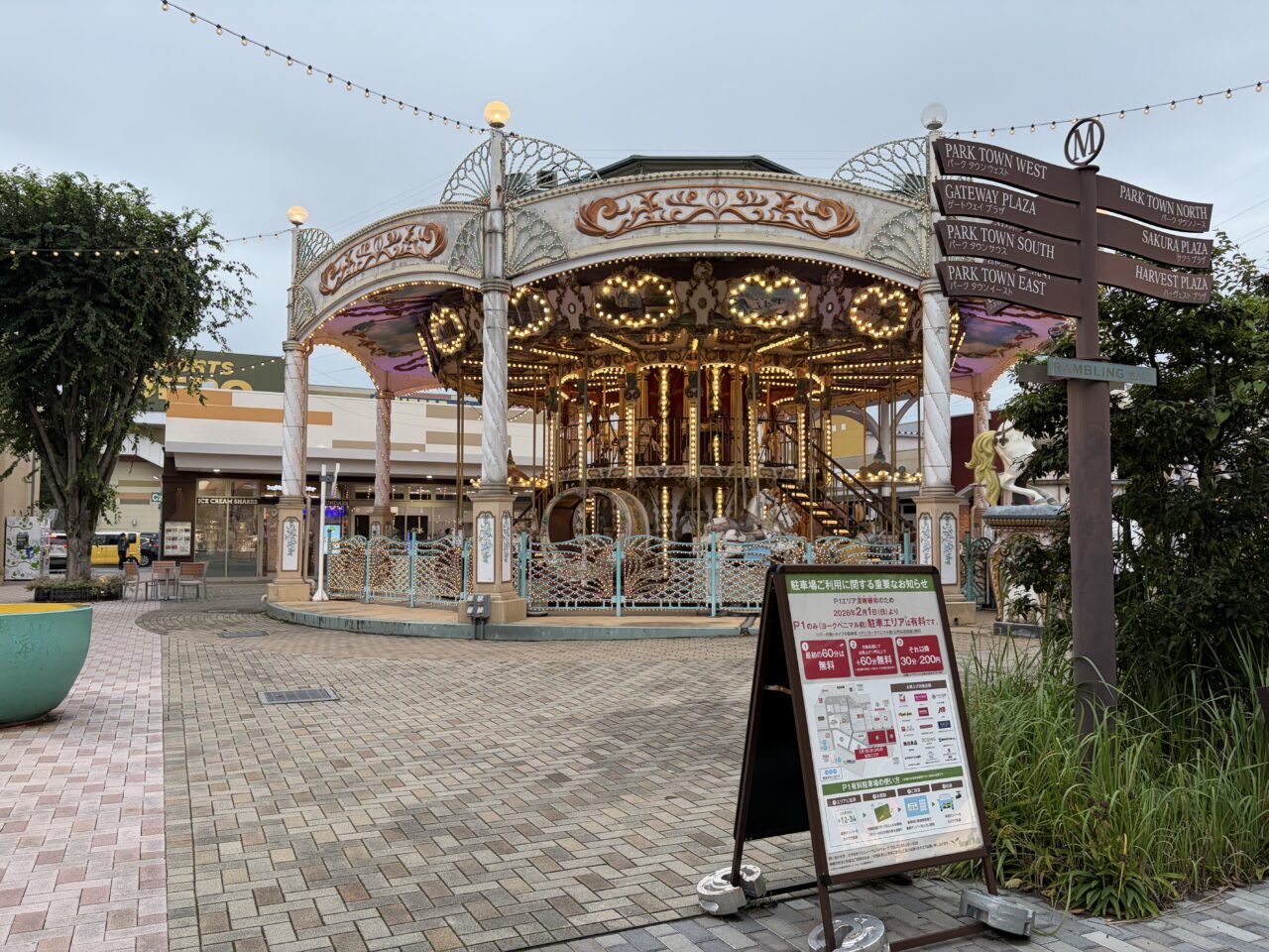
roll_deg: -0.9
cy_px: 476
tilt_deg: +2.3
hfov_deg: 67.3
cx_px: 634
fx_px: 953
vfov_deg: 53.1
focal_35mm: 26
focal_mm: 5.96
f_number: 1.6
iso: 64
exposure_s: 1/100
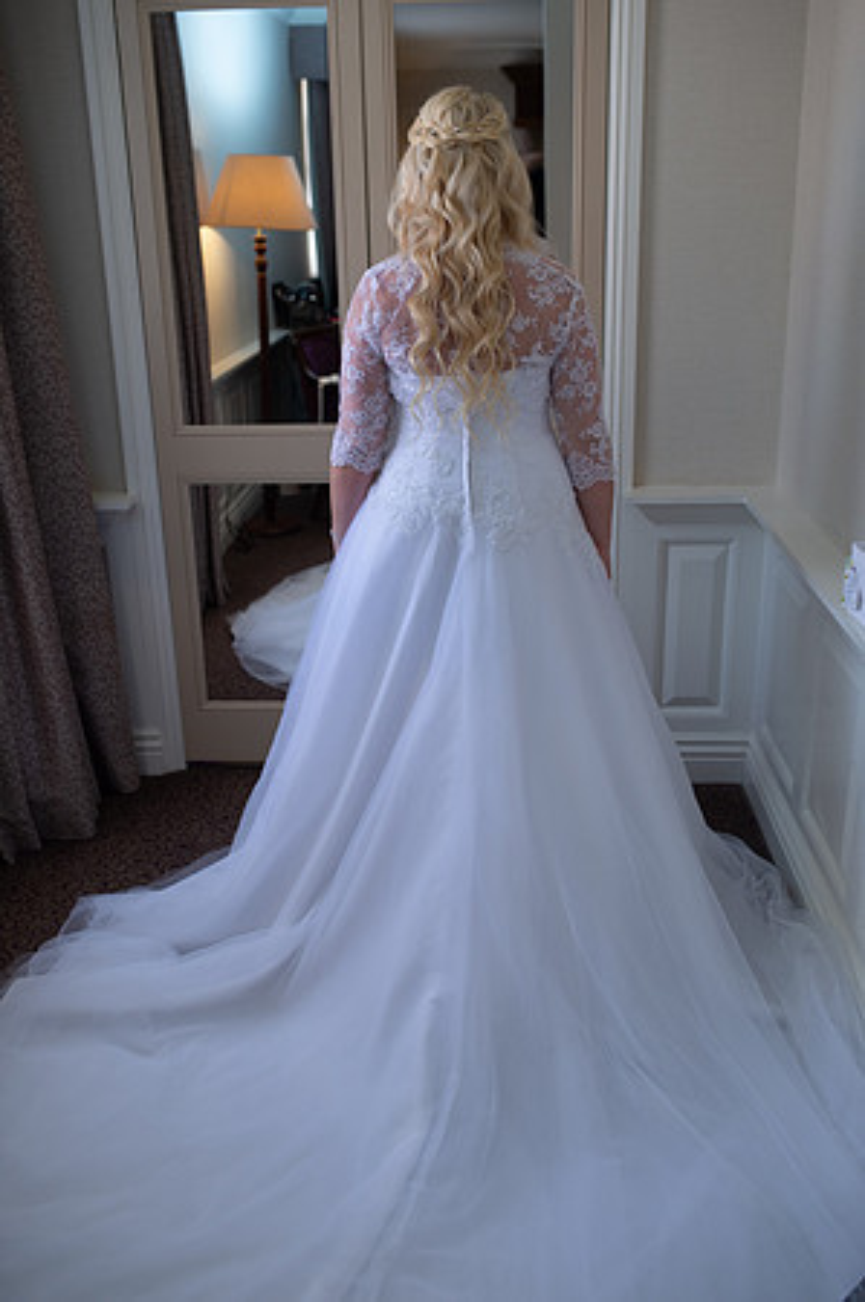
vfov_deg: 54.5
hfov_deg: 37.8
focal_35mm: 35
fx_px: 1264
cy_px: 651
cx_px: 432
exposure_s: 1/100
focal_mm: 35
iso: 250
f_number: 3.5
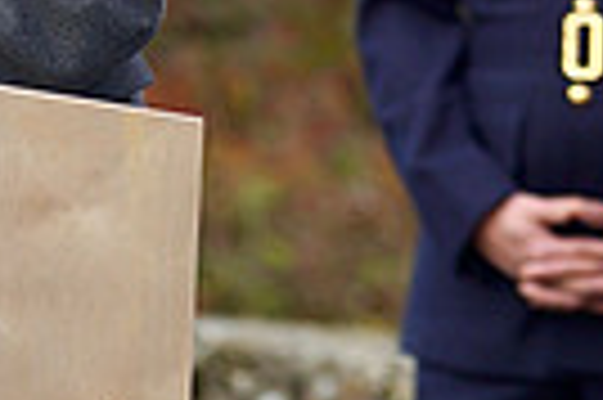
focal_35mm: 651
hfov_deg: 3.2
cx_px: -112
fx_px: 10891
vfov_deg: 2.1
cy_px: -324
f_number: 4.5
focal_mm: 150
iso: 100
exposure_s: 1/320
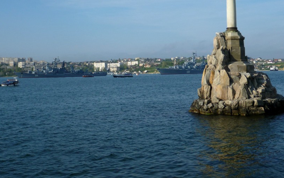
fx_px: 426
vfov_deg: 23.4
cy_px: 56
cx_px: 137
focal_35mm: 55
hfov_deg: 36.9
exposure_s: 1/800
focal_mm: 7.4
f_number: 4.2
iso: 100
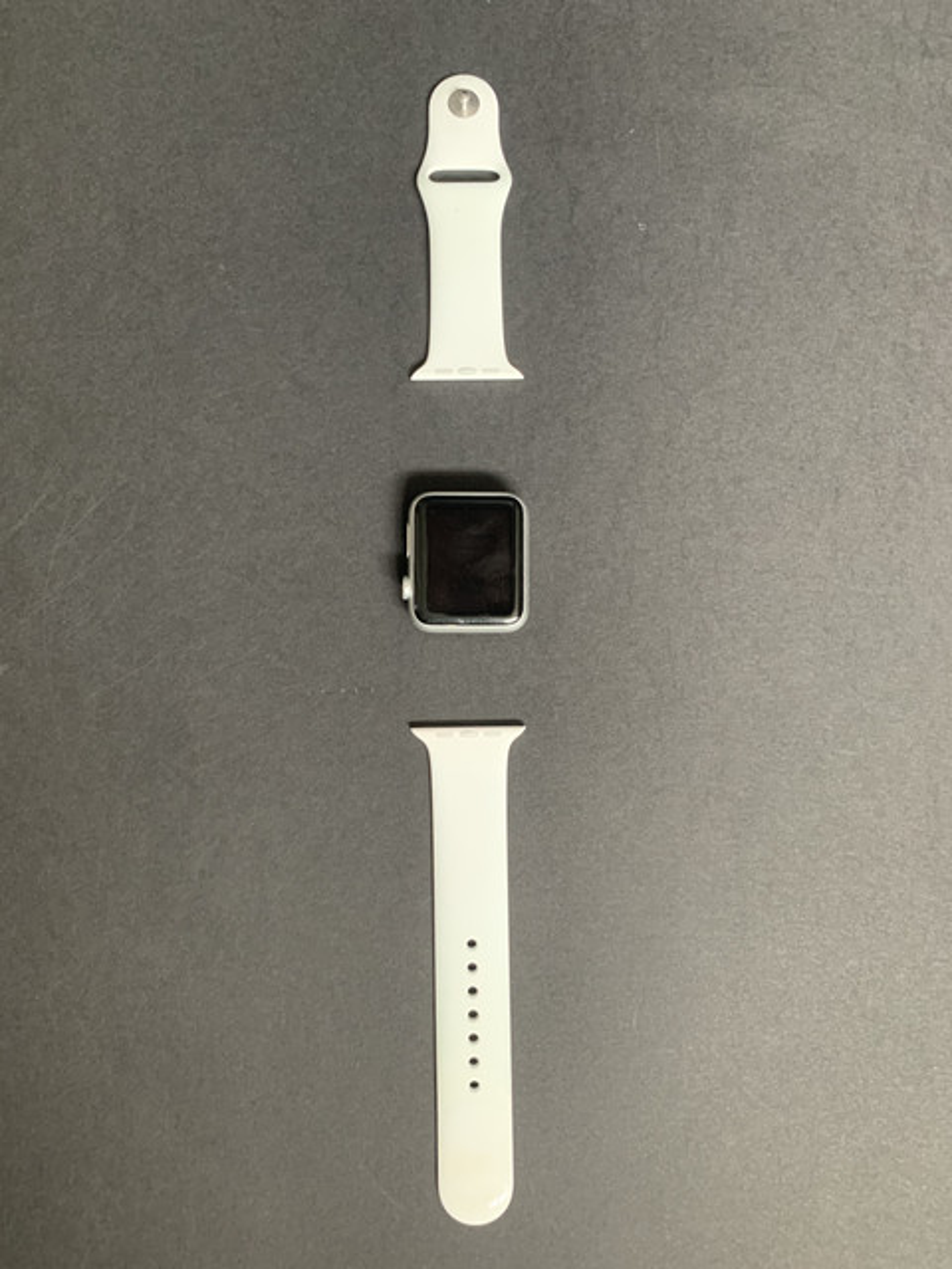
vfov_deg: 67.3
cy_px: 634
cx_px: 476
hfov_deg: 53.1
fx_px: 953
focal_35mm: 26
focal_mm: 4.25
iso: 400
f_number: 1.8
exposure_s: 1/40
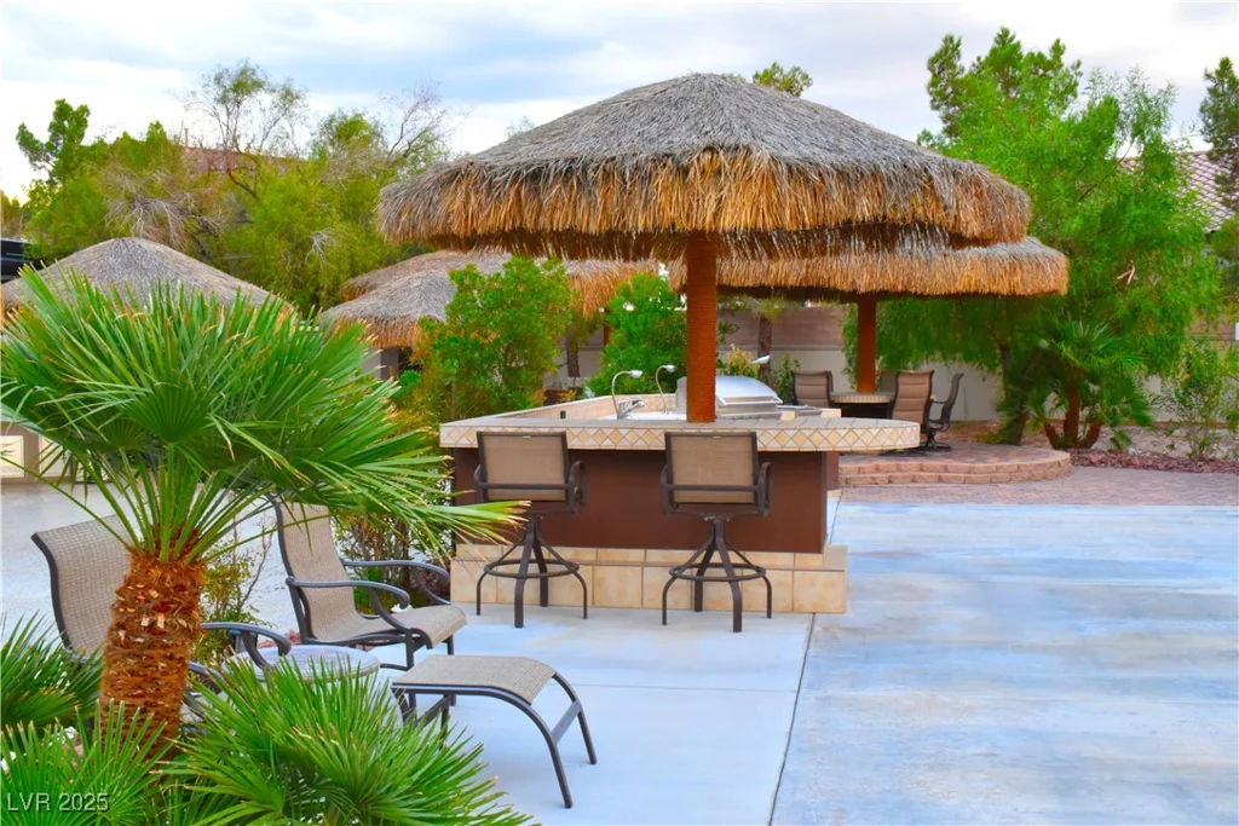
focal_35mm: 40
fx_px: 1394
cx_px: 620
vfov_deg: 33.0
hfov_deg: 47.9
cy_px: 413
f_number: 25
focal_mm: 27
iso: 1000
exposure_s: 1/8
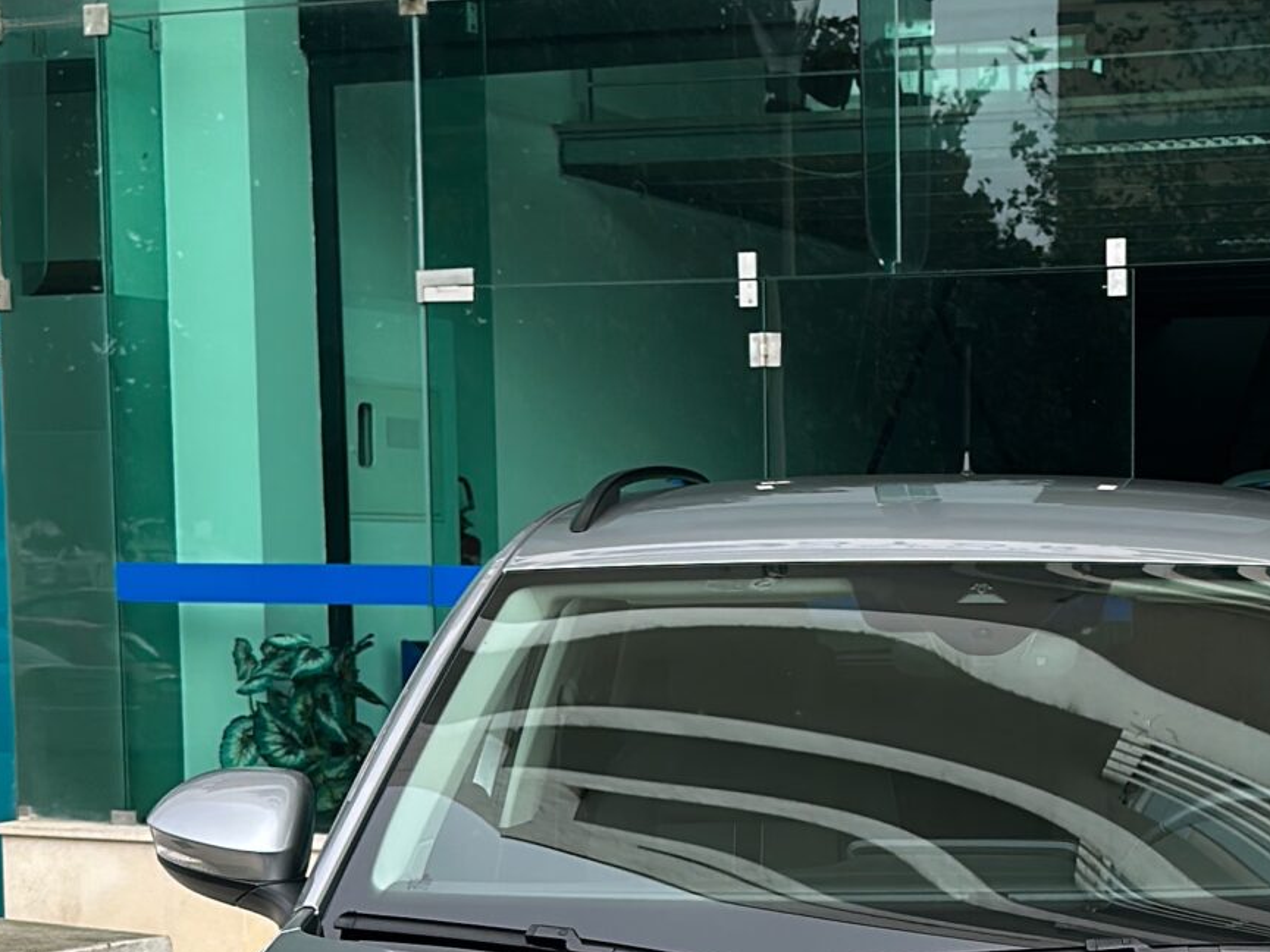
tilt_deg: -4.8
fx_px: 2605
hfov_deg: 26.6
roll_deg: -0.9
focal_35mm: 71
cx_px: 1119
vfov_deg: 20.5
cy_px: 750
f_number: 1.78
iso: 57
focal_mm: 6.86
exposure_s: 1/681
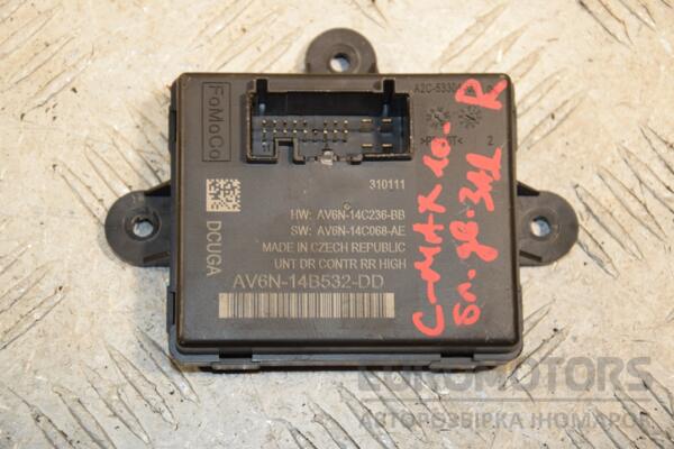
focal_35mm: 120
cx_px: 337
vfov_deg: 11.4
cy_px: 224
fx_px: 2246
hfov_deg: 17.1
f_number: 6.3
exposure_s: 1/200
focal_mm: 80
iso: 800
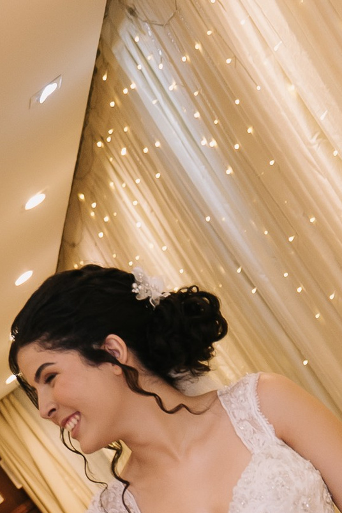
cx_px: 173
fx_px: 2109
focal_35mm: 148
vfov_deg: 12.7
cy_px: 919
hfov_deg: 9.3
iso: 800
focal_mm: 30
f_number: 3.2
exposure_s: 1/60
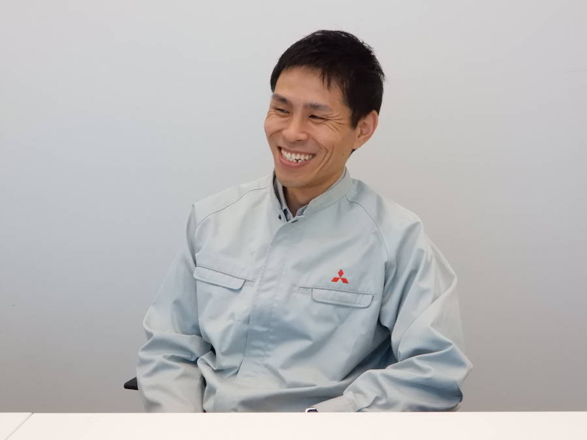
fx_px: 763
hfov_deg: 42.1
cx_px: 294
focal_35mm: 45
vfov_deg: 32.2
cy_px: 220
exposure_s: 1/250
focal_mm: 8
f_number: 4
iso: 1000
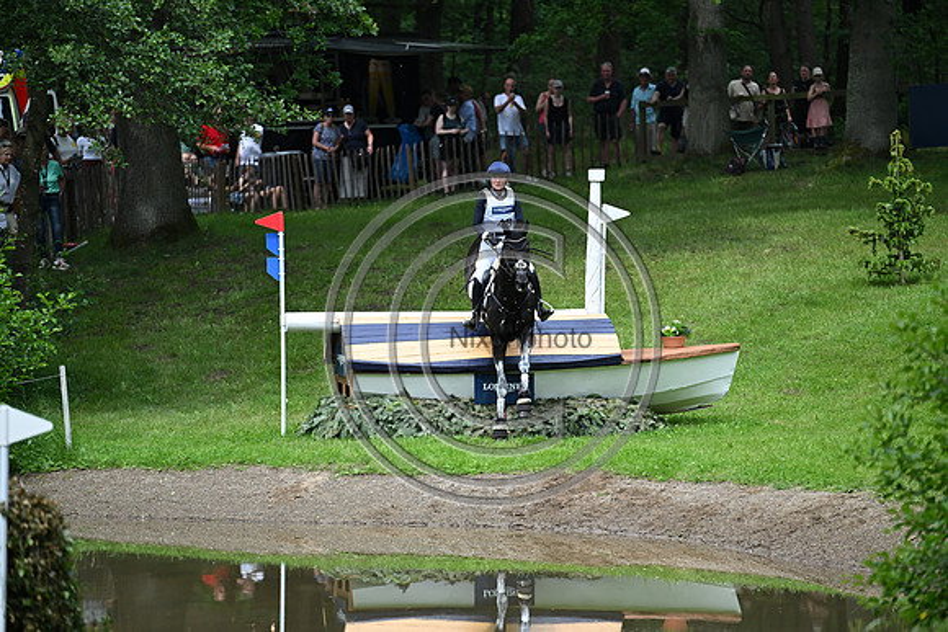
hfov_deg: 10.3
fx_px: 5268
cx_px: 474
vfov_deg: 6.9
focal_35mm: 200
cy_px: 316
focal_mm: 200
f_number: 3.5
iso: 320
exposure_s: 1/1250
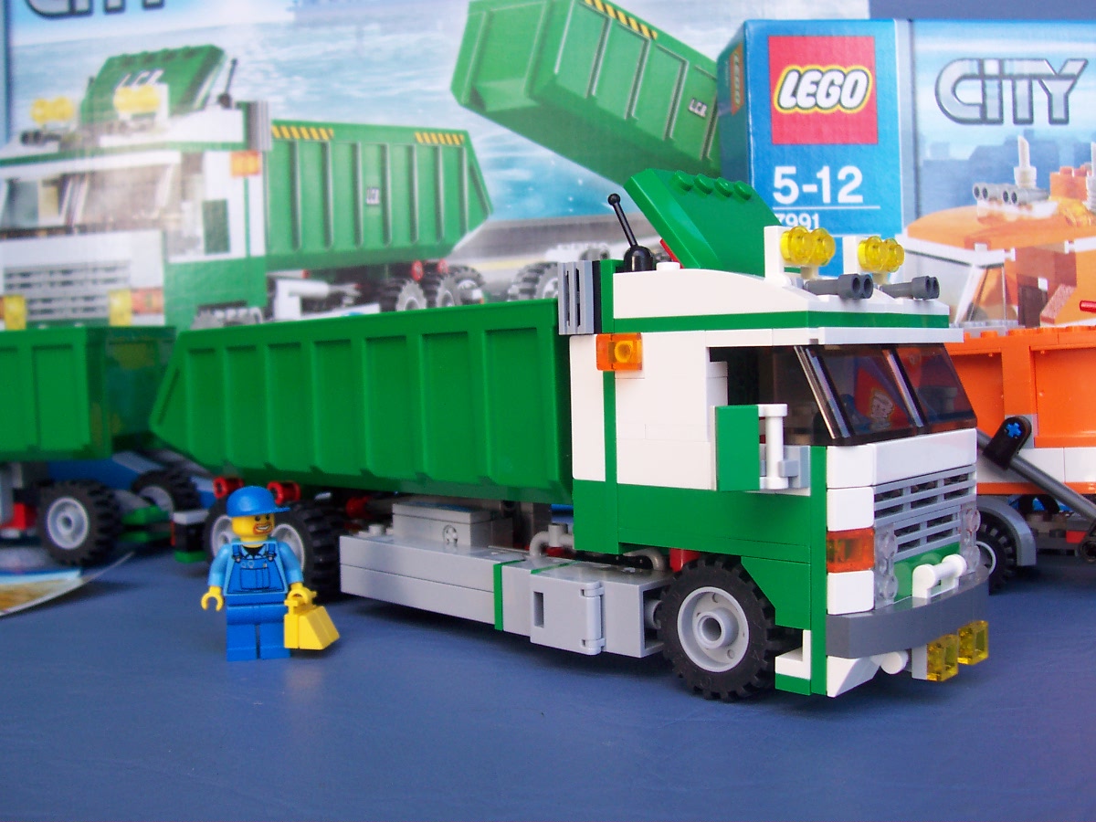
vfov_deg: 38.7
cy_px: 411
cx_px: 548
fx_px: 1171
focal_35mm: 37
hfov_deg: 50.1
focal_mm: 5.6
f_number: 2.8
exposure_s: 1/90
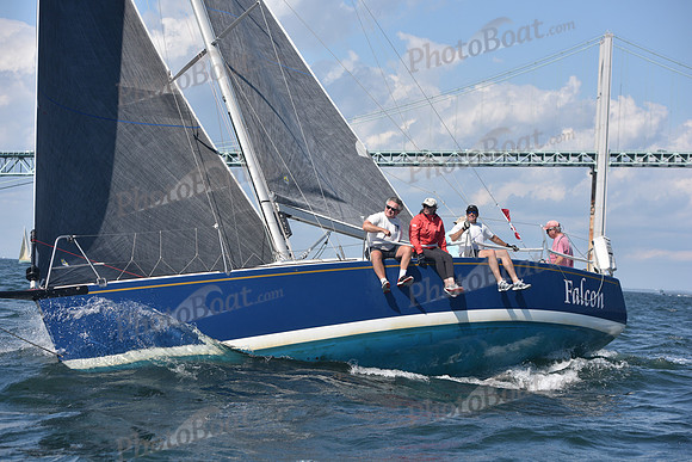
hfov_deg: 27.0
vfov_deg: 18.2
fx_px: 1442
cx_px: 346
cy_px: 231
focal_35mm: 75
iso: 250
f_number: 5.6
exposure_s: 1/1000
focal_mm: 75
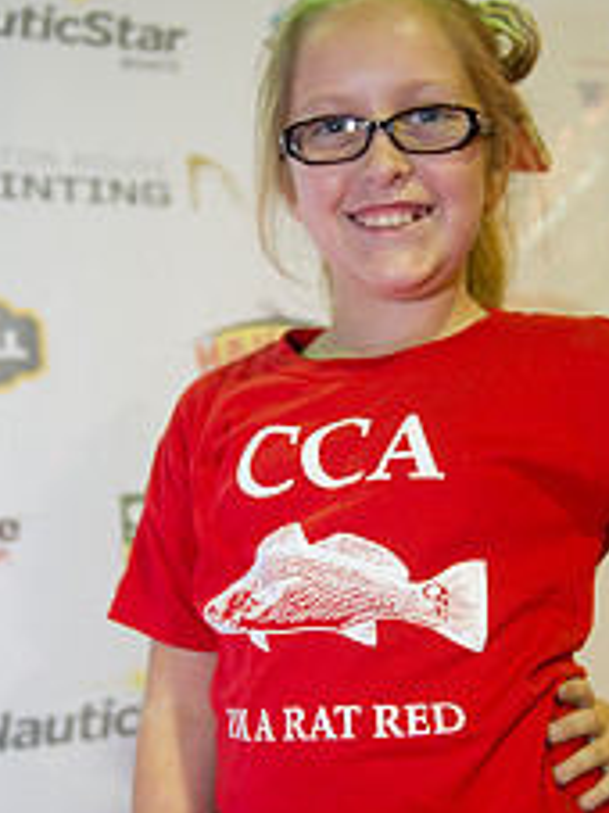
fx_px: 1432
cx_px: 414
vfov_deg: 31.5
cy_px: 541
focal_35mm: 61
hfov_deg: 23.9
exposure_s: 1/60
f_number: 2.8
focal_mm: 32
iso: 1250
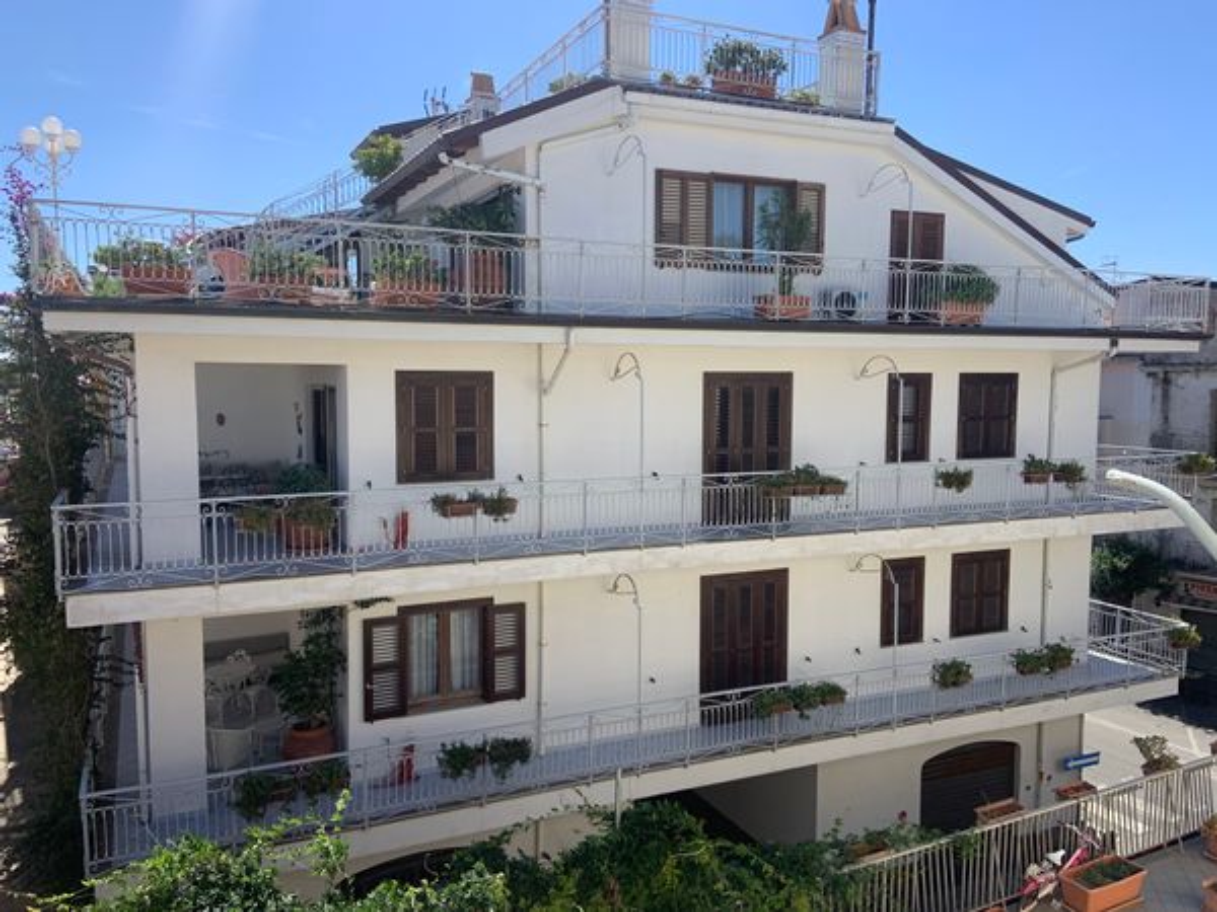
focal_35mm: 26
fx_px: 914
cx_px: 608
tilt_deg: -9.1
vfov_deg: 53.1
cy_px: 456
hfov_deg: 67.3
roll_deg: +0.5
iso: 25
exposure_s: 1/1992
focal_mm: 4.25
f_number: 1.8
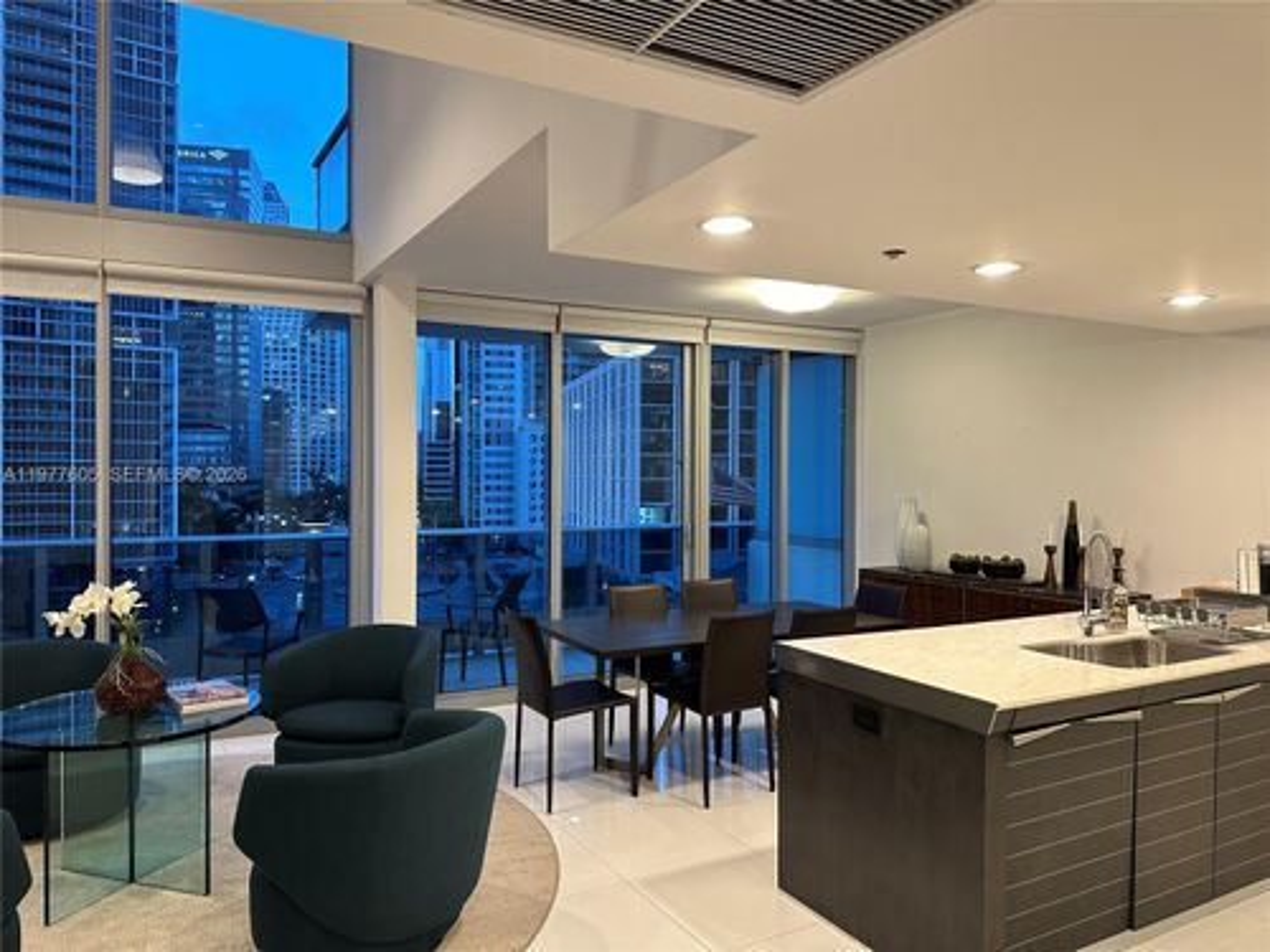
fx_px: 881
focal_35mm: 24
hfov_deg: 71.6
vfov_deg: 56.8
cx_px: 635
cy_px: 476
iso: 250
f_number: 1.78
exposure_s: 1/60
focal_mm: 6.86
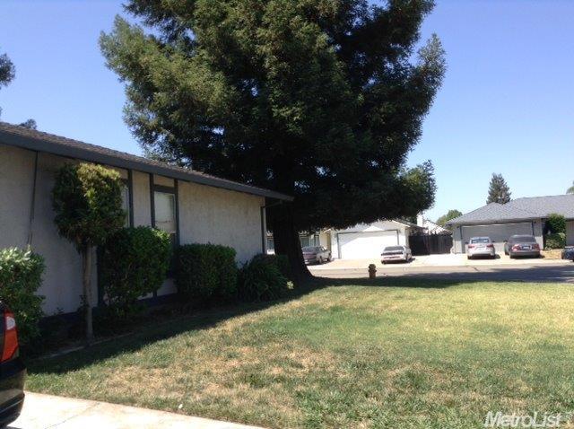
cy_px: 214
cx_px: 287
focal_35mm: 33
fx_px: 546
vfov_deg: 42.8
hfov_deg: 55.4
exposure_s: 1/579
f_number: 2.4
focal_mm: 3.3
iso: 32
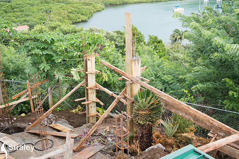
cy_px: 78
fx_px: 246
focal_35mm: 37
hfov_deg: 51.9
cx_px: 120
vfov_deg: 35.9
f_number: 6.3
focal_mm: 36
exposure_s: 1/125
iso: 400
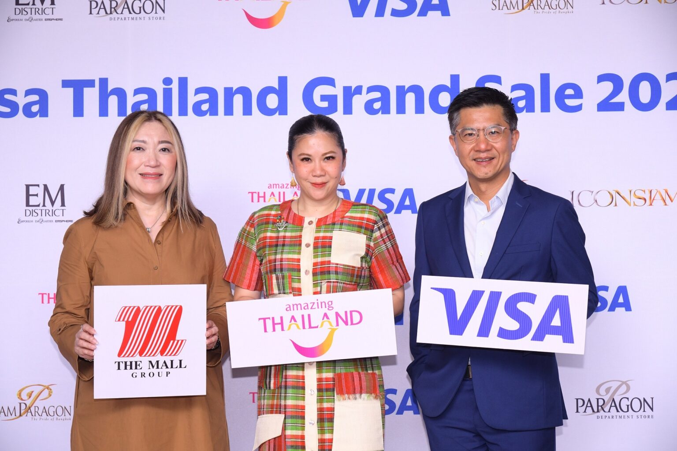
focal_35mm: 78
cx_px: 338
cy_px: 226
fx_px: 1466
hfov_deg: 26.0
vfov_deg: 17.5
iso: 1250
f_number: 7.1
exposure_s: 1/125
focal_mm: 78
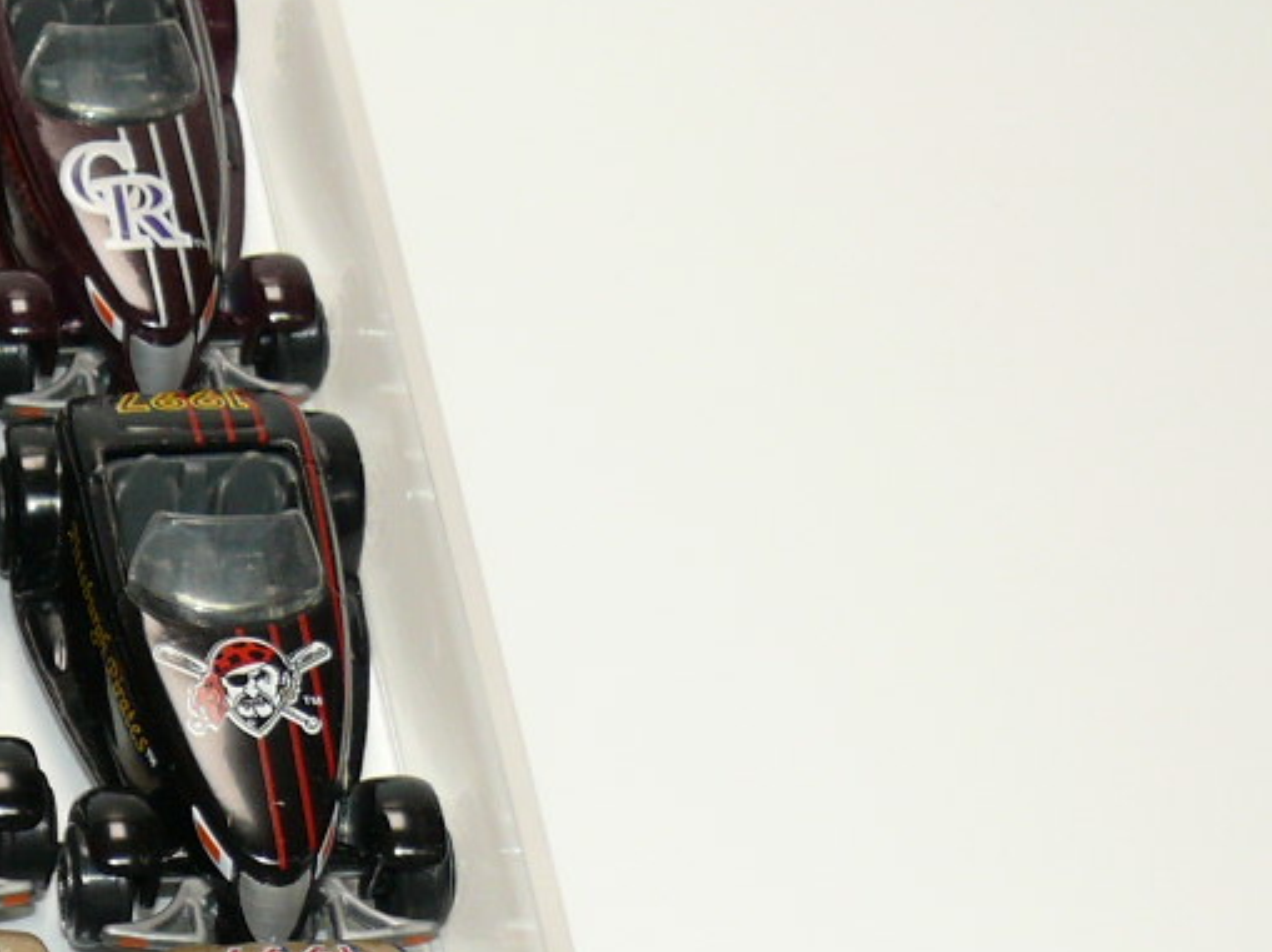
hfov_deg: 14.2
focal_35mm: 129
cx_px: -725
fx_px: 4737
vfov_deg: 11.3
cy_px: 1107
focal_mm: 8.3
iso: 100
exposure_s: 1/30
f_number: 2.8
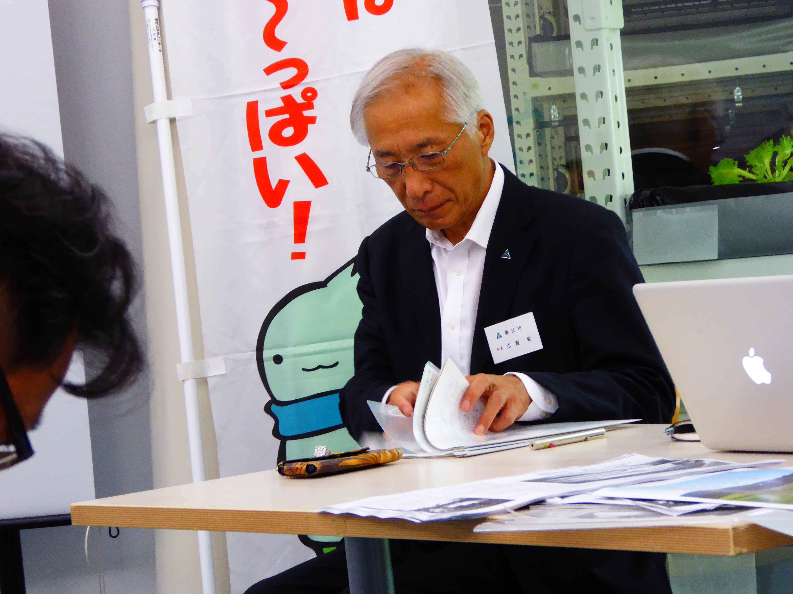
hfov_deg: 17.1
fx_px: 2634
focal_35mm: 115
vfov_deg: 12.9
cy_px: 297
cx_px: 396
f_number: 5.1
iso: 400
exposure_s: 1/25
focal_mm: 20.6
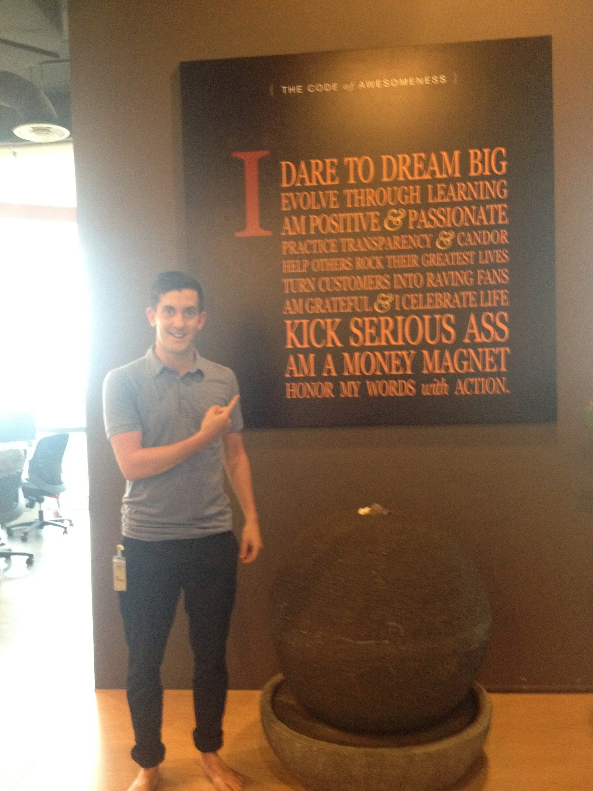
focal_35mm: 35
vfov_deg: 52.6
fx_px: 799
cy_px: 396
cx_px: 296
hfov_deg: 40.7
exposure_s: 1/20
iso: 400
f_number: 2.4
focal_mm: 4.28
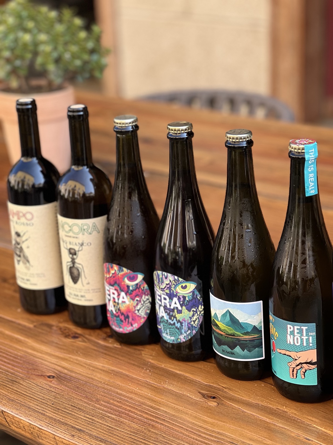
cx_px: 166
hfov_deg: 19.1
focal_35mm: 77
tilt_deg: -19.8
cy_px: 222
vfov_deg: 25.3
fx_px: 988
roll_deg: +3.0
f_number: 2.8
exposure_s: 1/121
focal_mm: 9
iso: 40
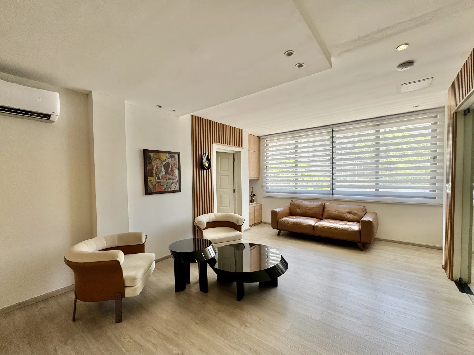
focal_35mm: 15
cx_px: 249
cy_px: 186
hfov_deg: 98.1
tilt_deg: -3.0
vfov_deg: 81.7
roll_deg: +0.3
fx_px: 205
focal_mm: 2.22
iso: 40
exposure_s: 1/99
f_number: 2.2
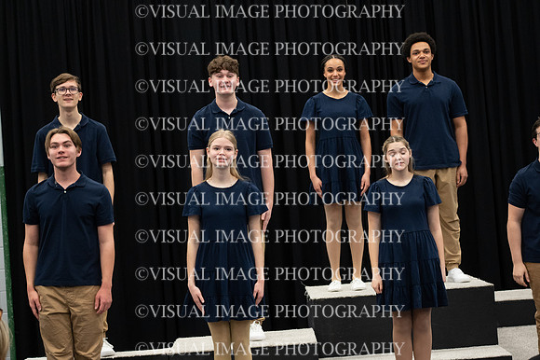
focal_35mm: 102
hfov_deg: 20.0
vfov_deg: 13.4
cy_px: 180
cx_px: 270
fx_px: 1529
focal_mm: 102
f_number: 6.3
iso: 6400
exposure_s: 1/100
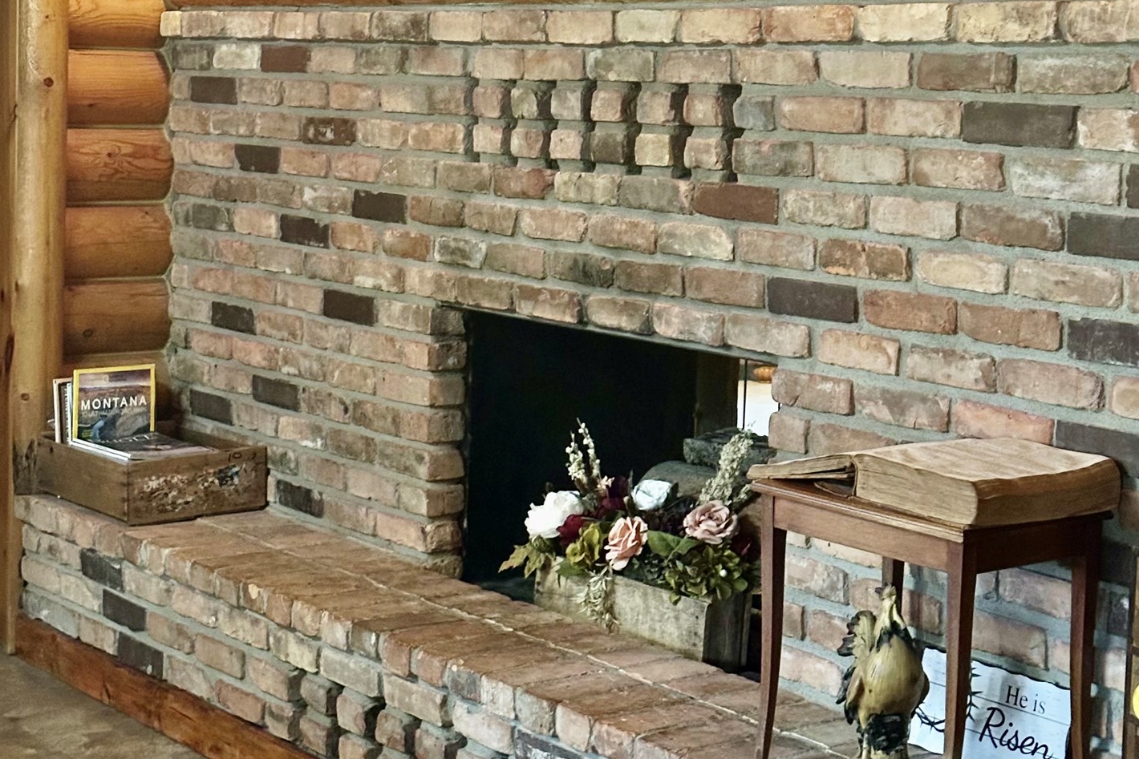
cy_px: 263
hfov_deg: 28.1
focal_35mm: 72
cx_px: 598
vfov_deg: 18.9
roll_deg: -2.2
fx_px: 2278
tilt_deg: -4.4
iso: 640
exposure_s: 1/20
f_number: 1.78
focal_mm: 6.86
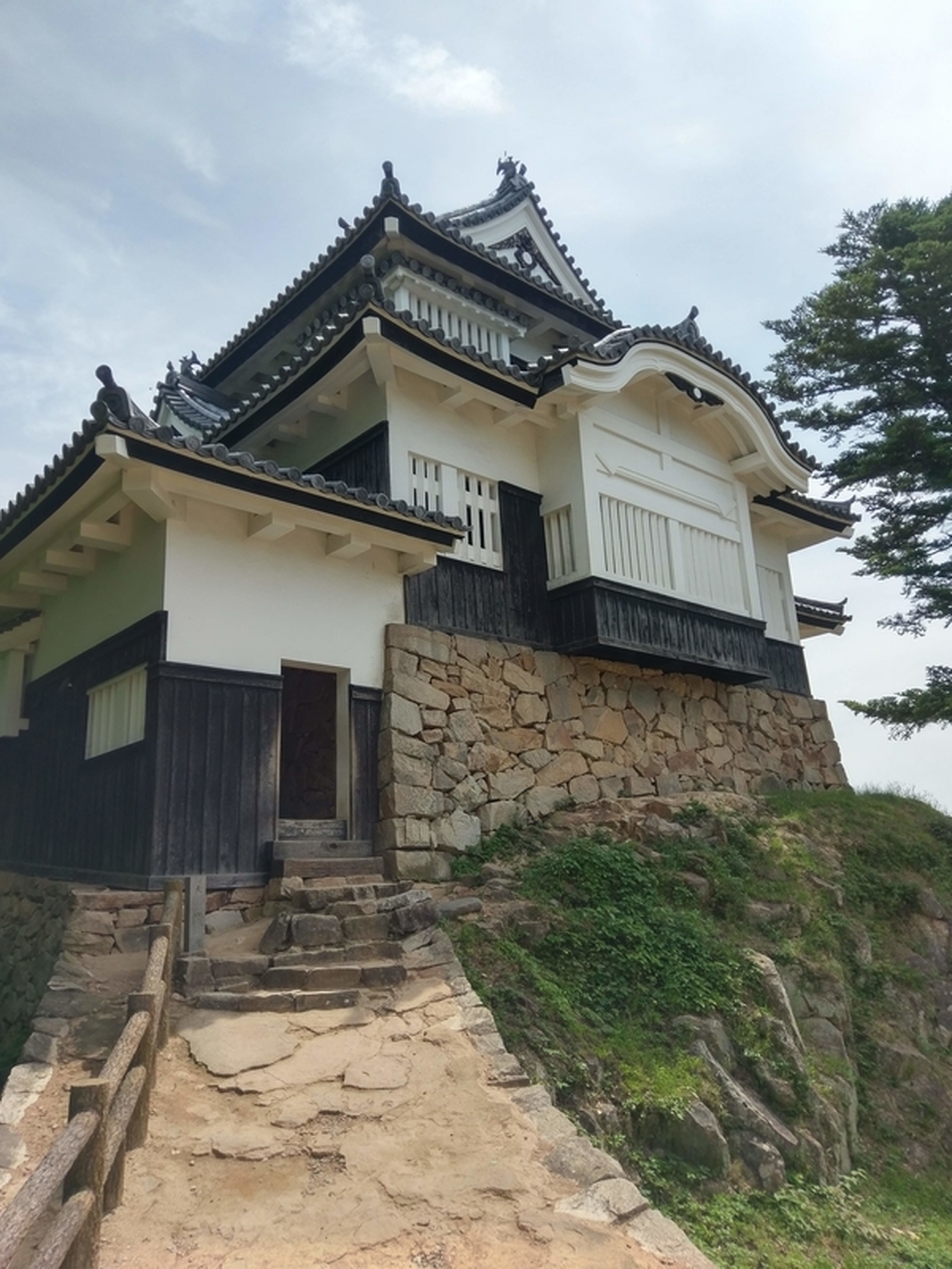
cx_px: 476
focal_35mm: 26
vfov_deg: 67.3
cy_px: 634
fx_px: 953
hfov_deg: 53.1
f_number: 1.8
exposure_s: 1/2133
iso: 100
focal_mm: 4.58
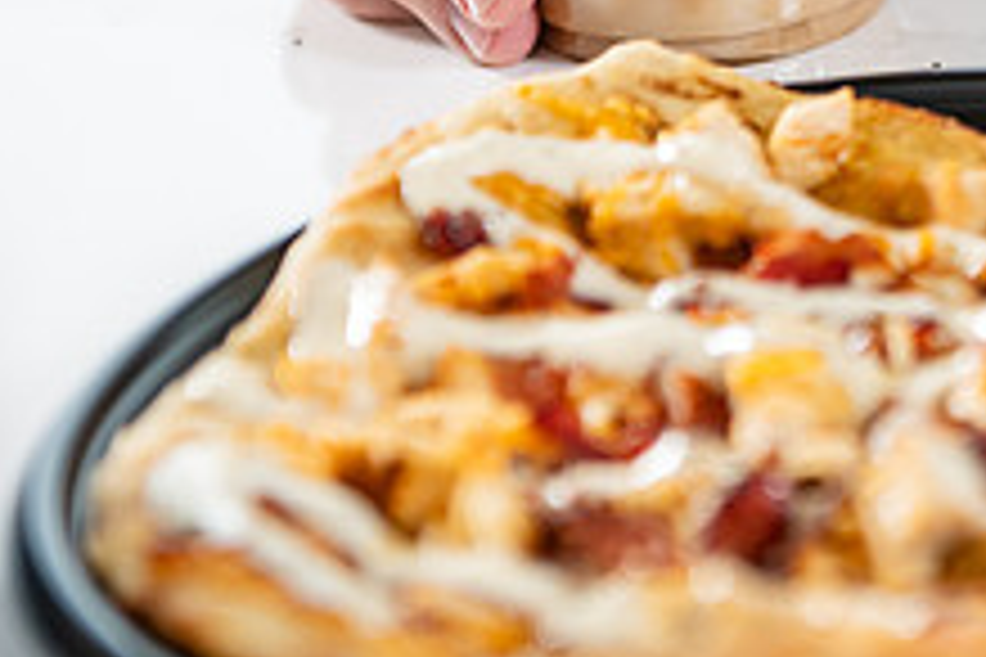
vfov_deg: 7.8
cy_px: -182
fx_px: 4793
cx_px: 923
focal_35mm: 175
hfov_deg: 11.7
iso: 500
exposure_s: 1/200
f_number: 3.5
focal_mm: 66
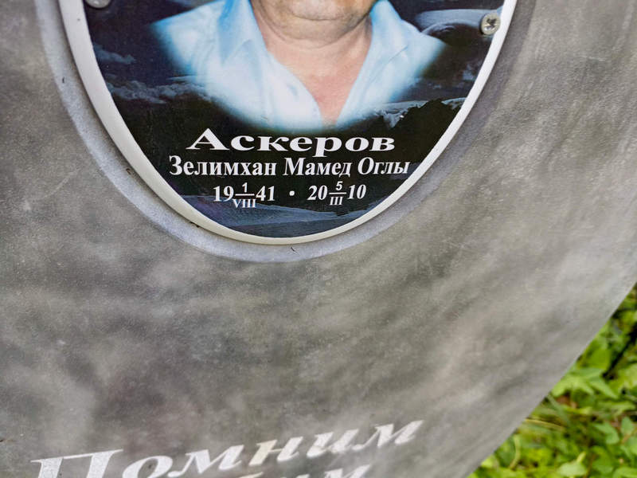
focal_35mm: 25
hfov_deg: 69.4
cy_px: 239
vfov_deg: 54.9
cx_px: 318
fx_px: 460
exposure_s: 1/60
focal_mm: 4.76
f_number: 1.69
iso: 159
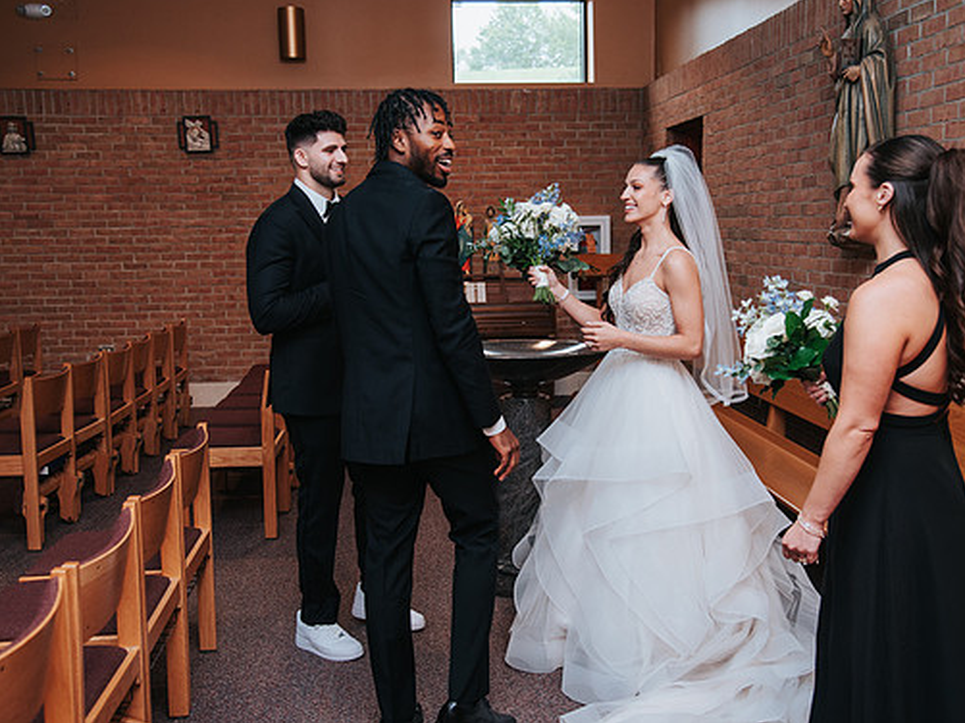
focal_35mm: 39
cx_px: 493
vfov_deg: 36.8
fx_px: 1086
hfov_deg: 47.9
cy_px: 352
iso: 1000
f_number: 4
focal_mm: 35
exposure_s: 1/200
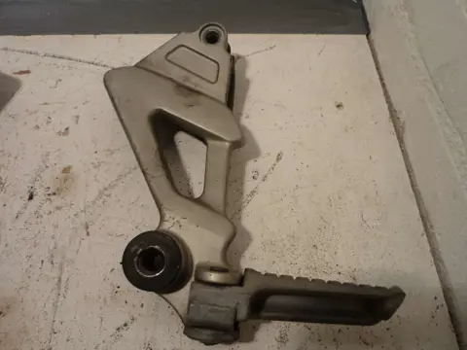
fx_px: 445
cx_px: 234
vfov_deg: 42.9
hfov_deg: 55.4
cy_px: 175
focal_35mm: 33
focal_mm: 5.5
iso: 80
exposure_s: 1/40
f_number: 2.8
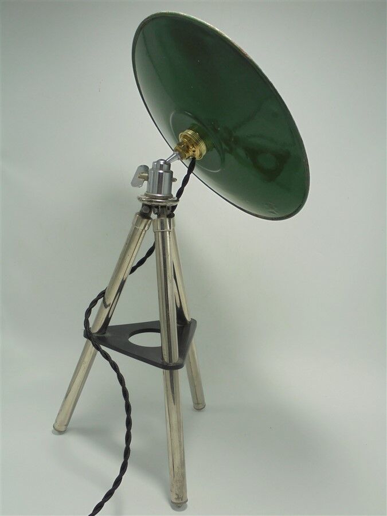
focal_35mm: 34
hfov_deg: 41.8
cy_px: 258
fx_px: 507
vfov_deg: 54.0
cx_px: 194
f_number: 4
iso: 100
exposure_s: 1/80
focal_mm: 6.1
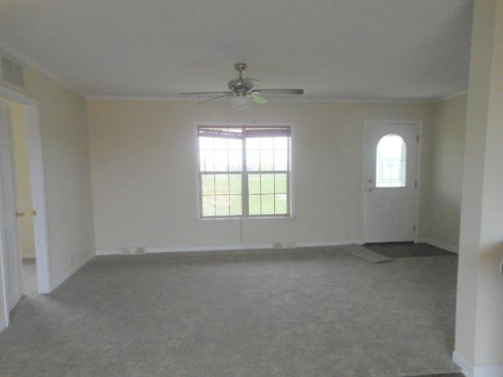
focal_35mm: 25
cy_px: 188
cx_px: 252
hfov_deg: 69.4
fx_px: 363
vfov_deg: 54.9
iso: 250
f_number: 3.2
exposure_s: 1/125
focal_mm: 4.5
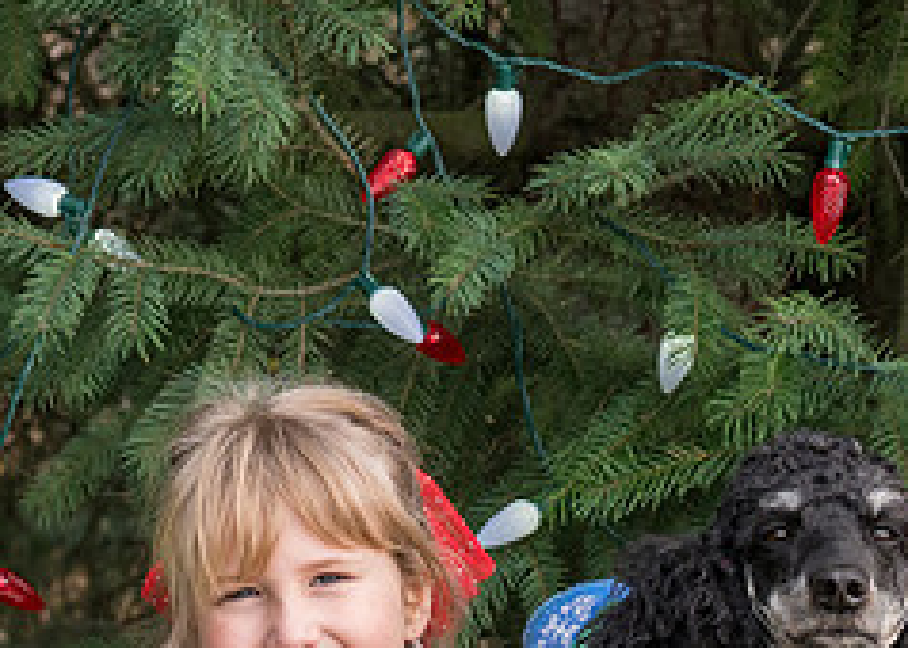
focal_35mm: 236
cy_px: 510
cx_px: 639
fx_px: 6086
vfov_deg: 6.1
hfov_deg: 8.5
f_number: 5
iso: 320
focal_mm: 46
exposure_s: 1/320
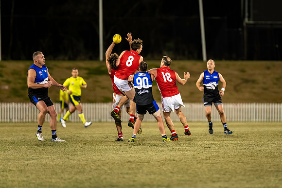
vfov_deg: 3.7
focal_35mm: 370
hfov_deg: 5.6
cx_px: 172
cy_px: 75
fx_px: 2902
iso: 2800
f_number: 2.8
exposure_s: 1/1250
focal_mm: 300
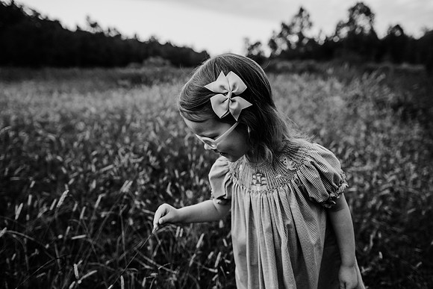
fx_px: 289
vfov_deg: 53.2
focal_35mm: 24
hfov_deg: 73.7
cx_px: 216
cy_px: 144
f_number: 2.8
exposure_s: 1/500
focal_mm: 24
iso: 400
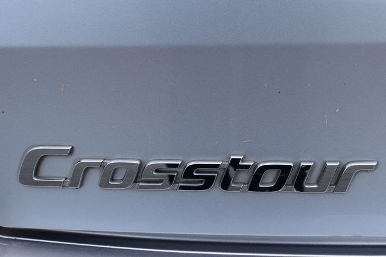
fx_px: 611
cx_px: 193
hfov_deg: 35.1
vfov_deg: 23.8
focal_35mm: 57
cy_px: 128
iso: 400
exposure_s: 1/400
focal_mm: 38
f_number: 11
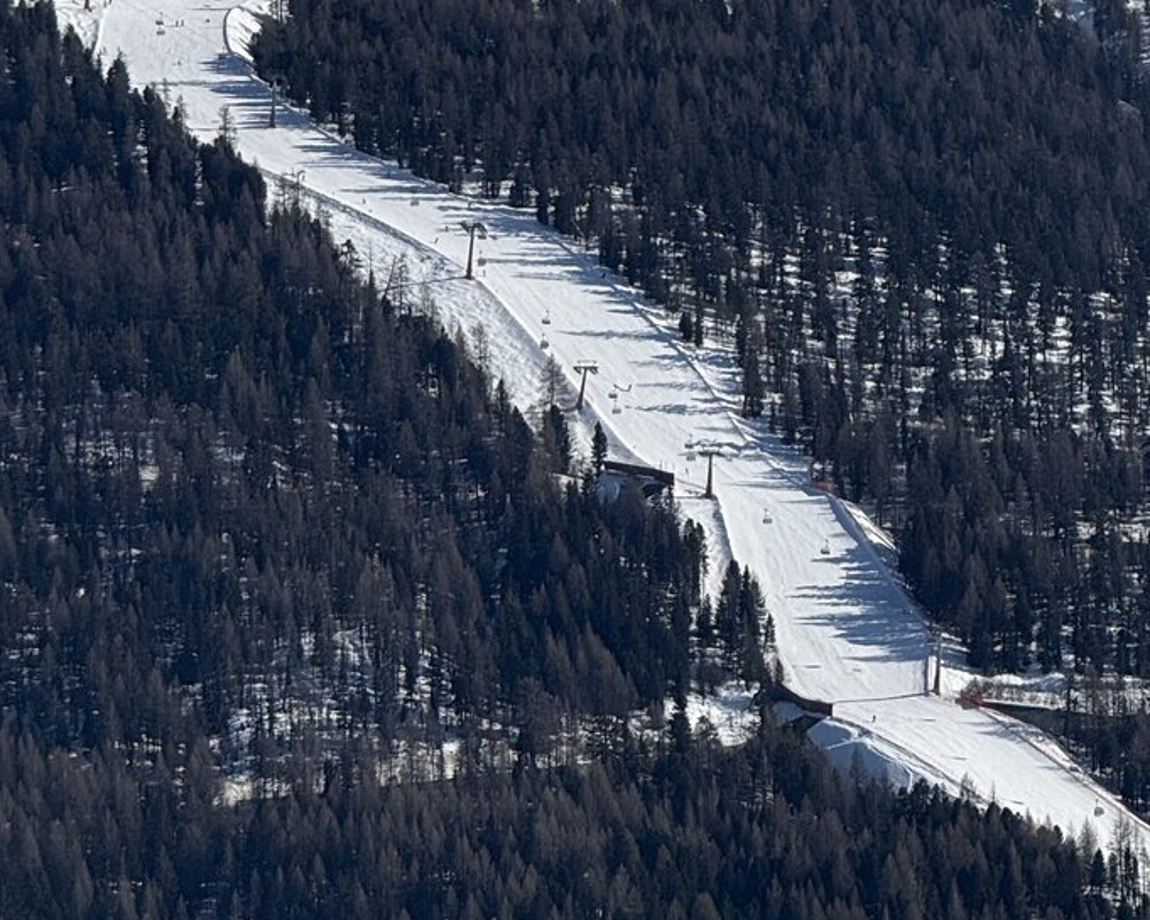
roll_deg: +1.0
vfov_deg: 5.6
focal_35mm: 275
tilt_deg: +6.9
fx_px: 9361
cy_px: -327
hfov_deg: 7.0
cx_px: 893
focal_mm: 15.66
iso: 50
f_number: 2.8
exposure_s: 1/3344
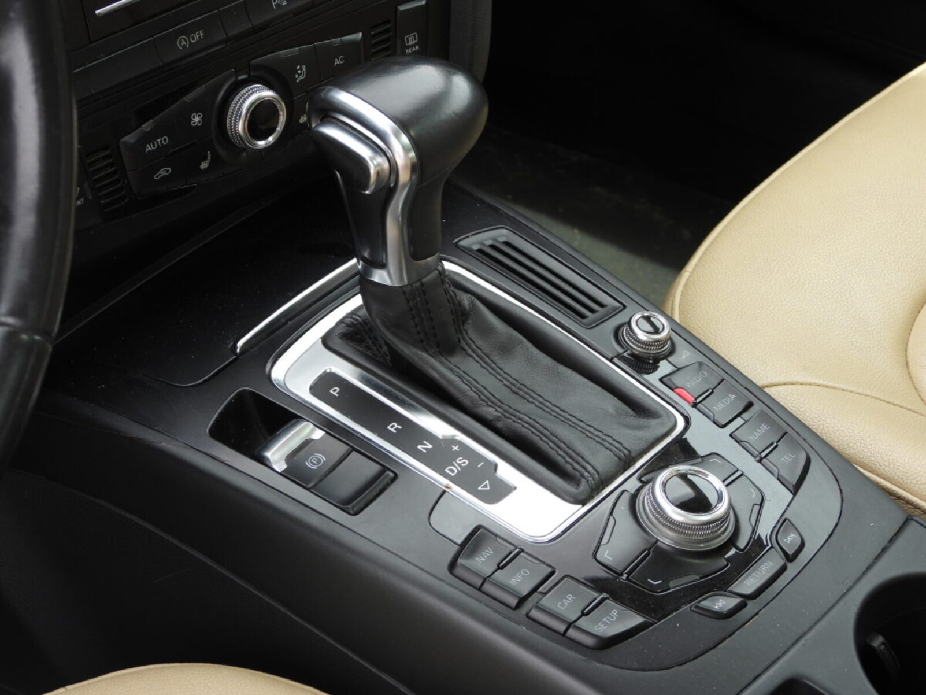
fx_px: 2435
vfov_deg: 16.2
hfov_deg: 21.5
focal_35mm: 91
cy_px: 348
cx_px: 463
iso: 100
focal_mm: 16.3
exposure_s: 1/125
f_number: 3.5
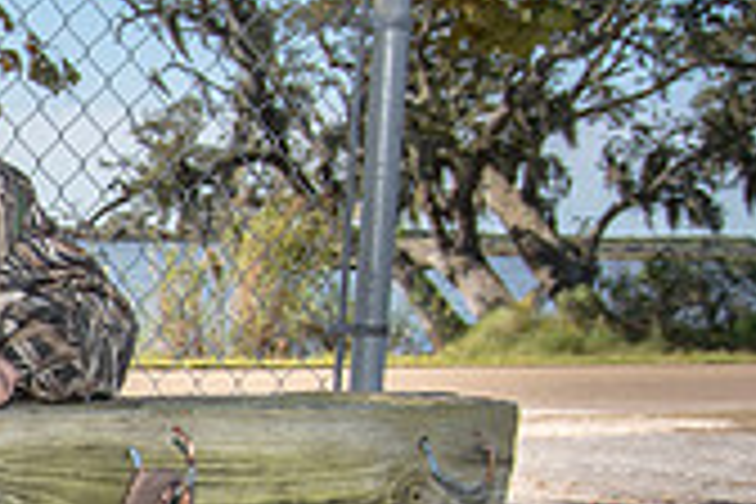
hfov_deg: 20.5
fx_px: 1743
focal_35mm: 83
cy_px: 560
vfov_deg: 16.0
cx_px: -410
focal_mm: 24
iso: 100
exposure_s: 1/200
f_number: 6.3
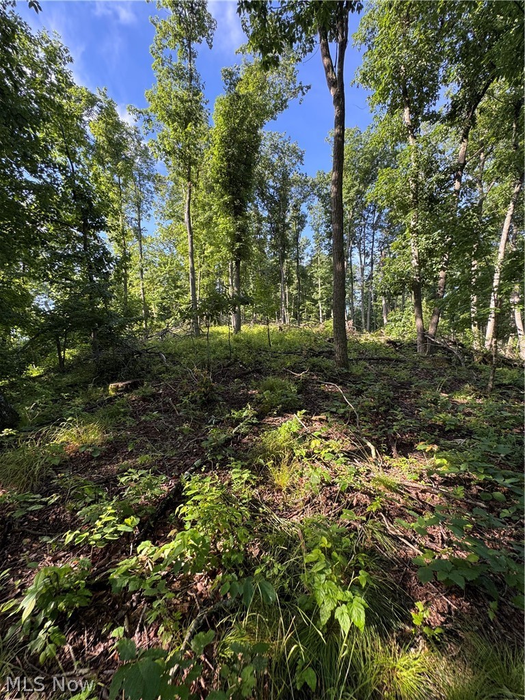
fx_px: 283
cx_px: 262
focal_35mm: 14
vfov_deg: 102.1
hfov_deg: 85.7
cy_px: 350
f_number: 2.2
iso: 40
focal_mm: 2.22
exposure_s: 1/119
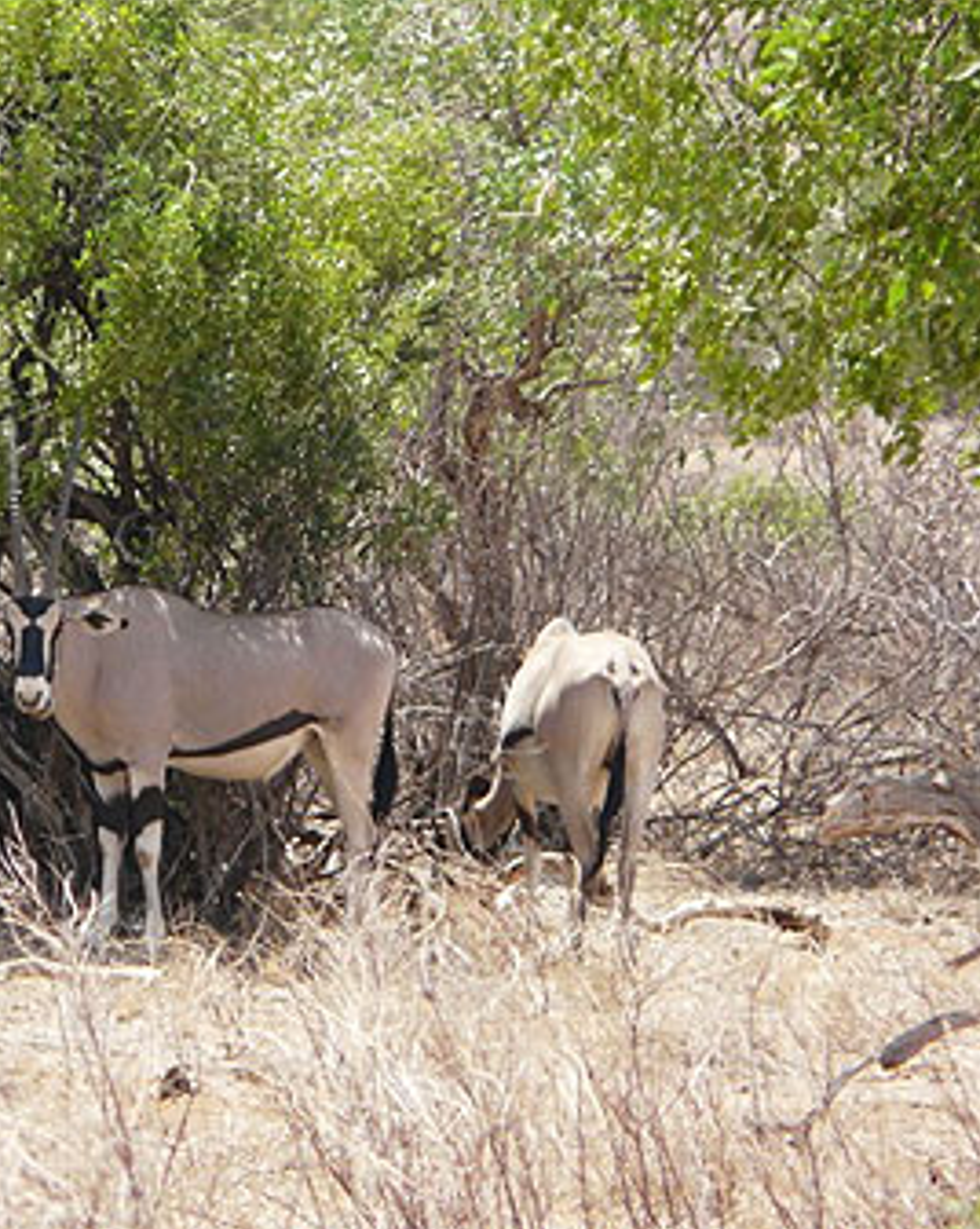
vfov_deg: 2.9
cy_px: 614
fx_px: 23972
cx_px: 289
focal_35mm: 660
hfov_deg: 2.3
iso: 100
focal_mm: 82.8
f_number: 5
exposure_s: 1/250
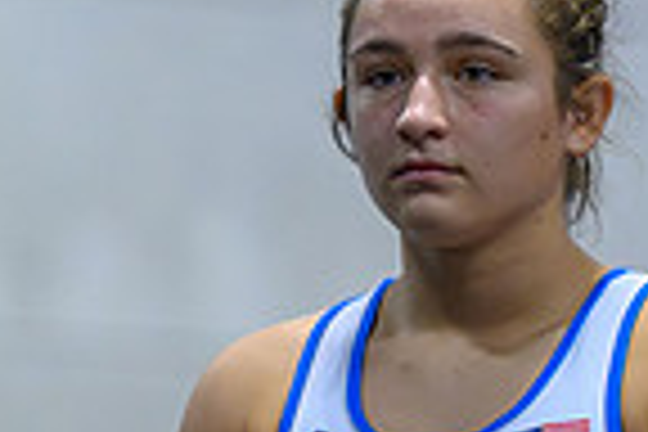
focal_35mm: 667
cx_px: 463
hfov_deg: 3.1
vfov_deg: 2.1
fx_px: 12005
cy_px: 684
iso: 11400
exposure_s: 1/800
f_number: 2.8
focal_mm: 145
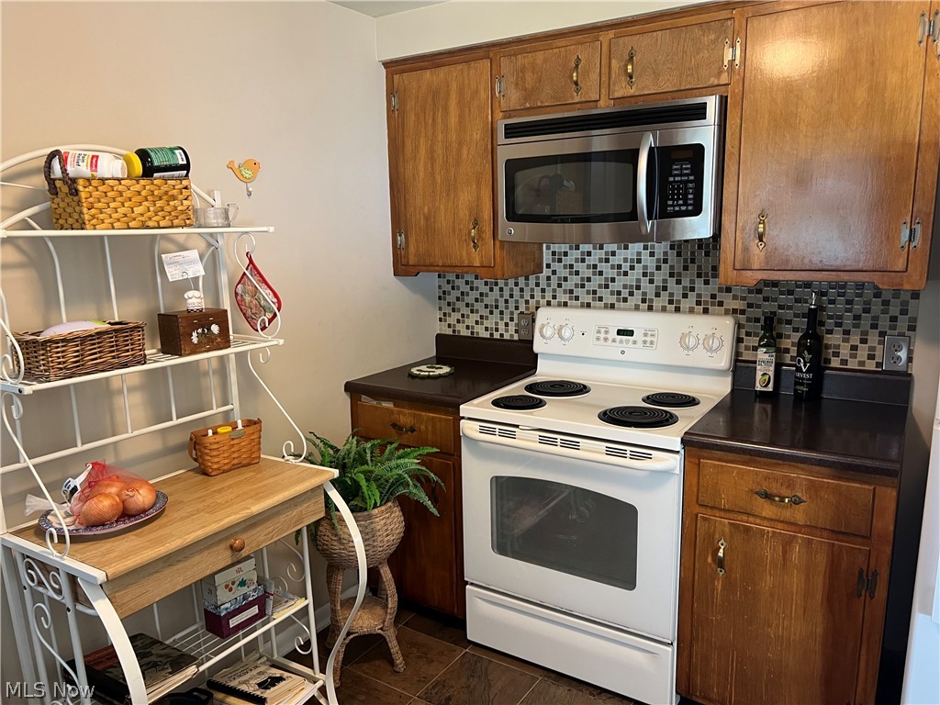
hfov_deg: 67.3
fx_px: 706
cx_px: 470
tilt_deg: -8.9
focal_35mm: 26
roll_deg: +2.1
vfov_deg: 53.1
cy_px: 352
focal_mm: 5.7
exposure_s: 1/60
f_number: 1.5
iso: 125
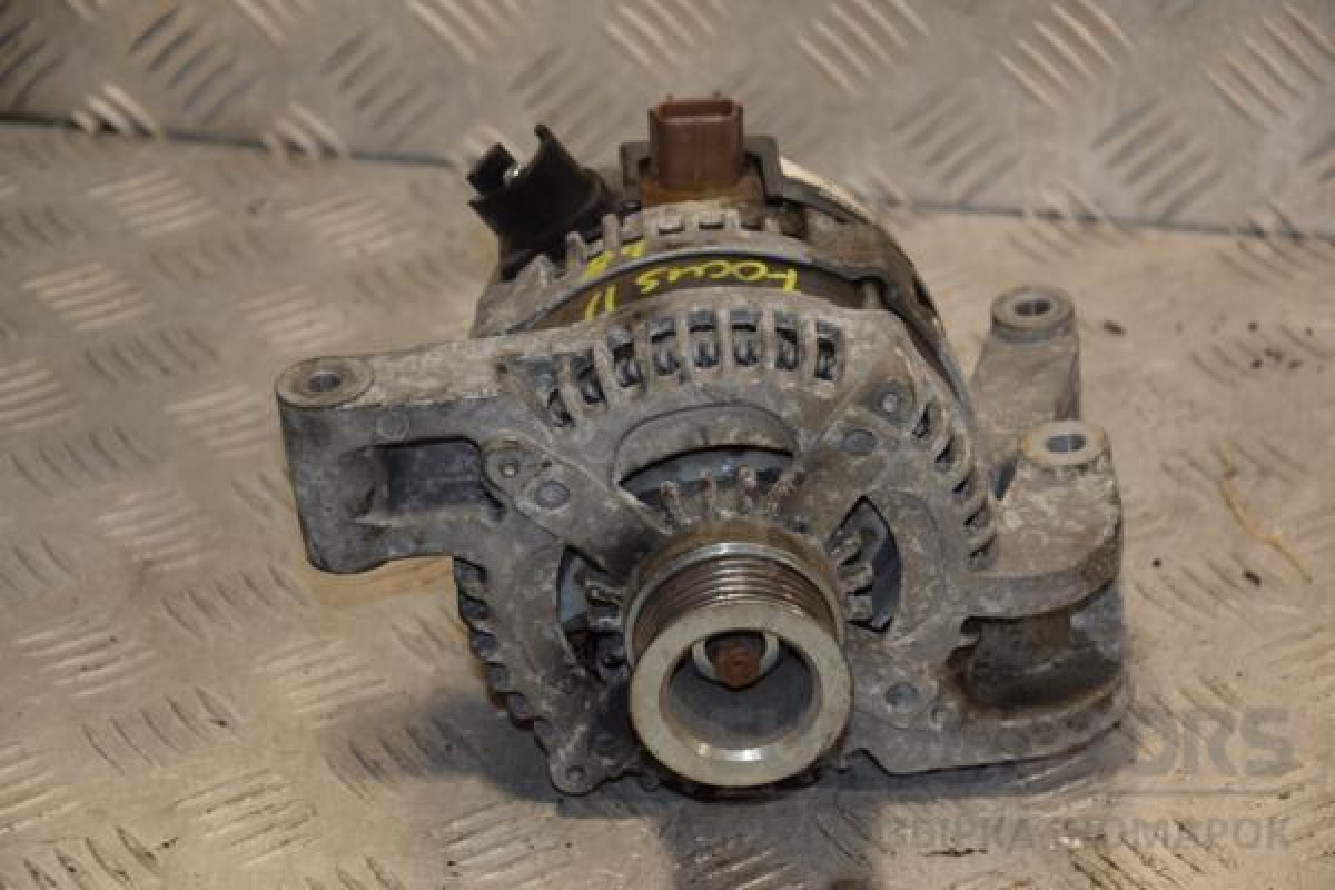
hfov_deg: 16.1
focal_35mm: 128
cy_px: 445
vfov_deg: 10.8
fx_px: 4728
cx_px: 668
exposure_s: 1/200
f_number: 5.6
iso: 800
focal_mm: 85
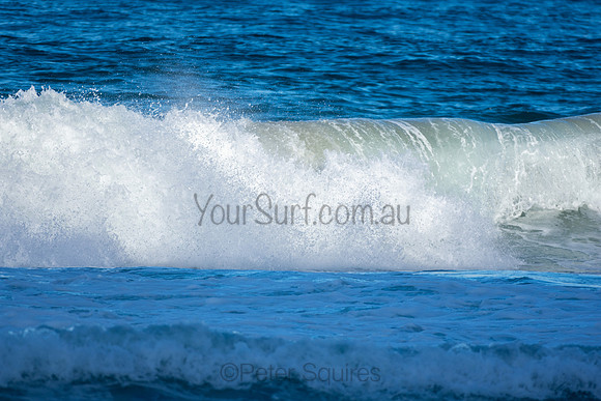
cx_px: 300
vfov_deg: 1.8
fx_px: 12523
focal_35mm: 750
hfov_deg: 2.7
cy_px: 200
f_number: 5.6
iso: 125
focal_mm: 500
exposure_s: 1/1000
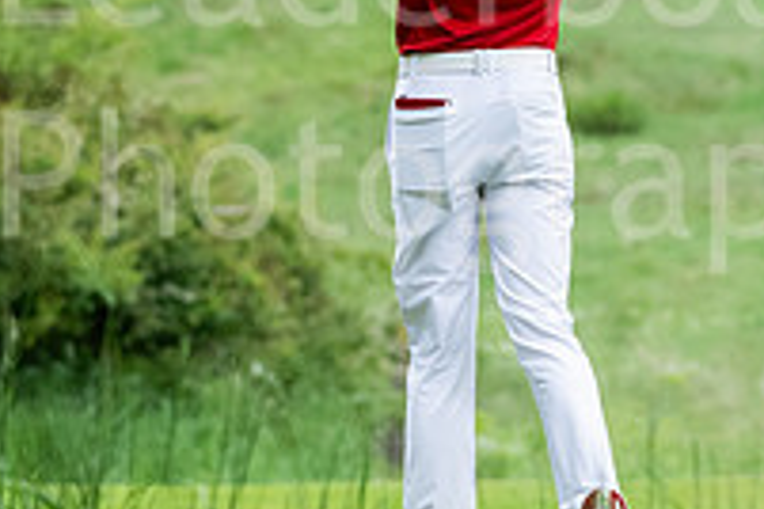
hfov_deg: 2.4
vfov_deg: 1.6
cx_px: 494
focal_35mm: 865
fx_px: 18356
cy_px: -2
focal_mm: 200
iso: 1600
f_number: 5.6
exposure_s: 1/1600
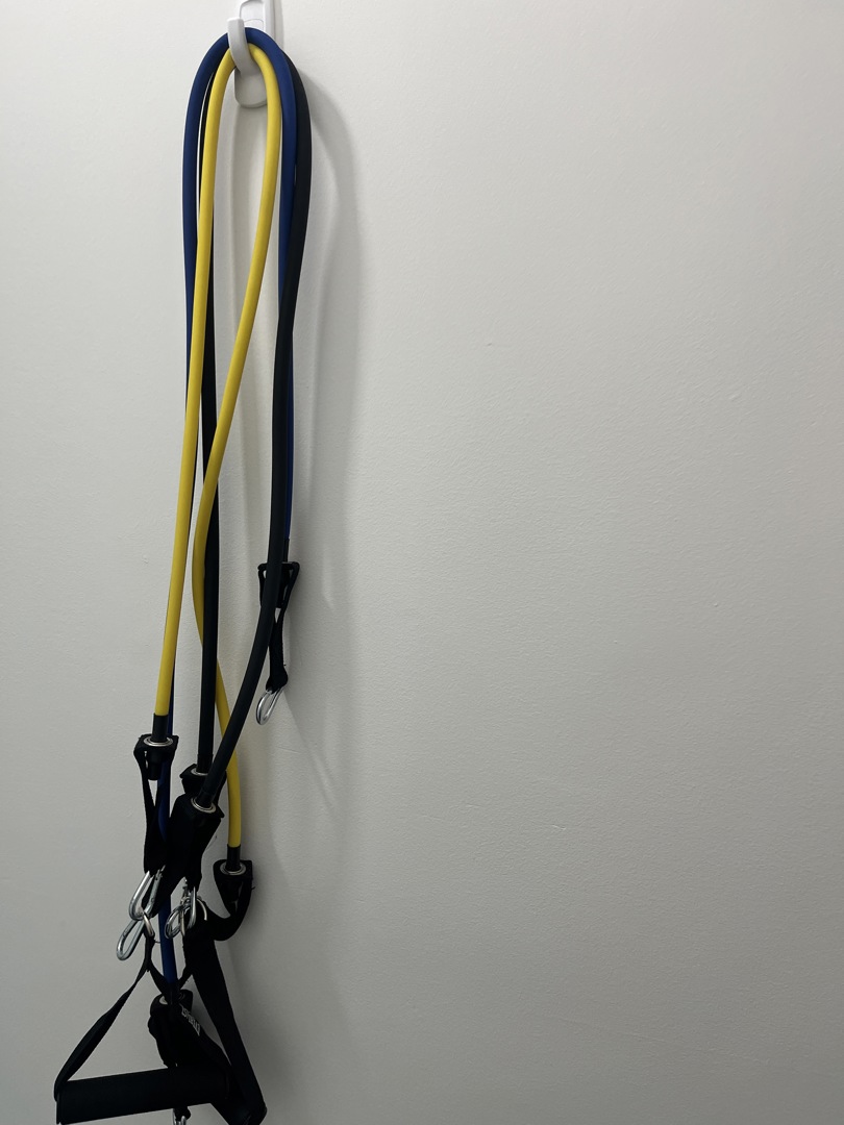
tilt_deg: -6.8
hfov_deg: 53.1
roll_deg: -3.1
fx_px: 845
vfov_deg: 67.3
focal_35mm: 26
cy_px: 562
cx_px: 422
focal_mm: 5.1
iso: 100
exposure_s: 1/120
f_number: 1.6
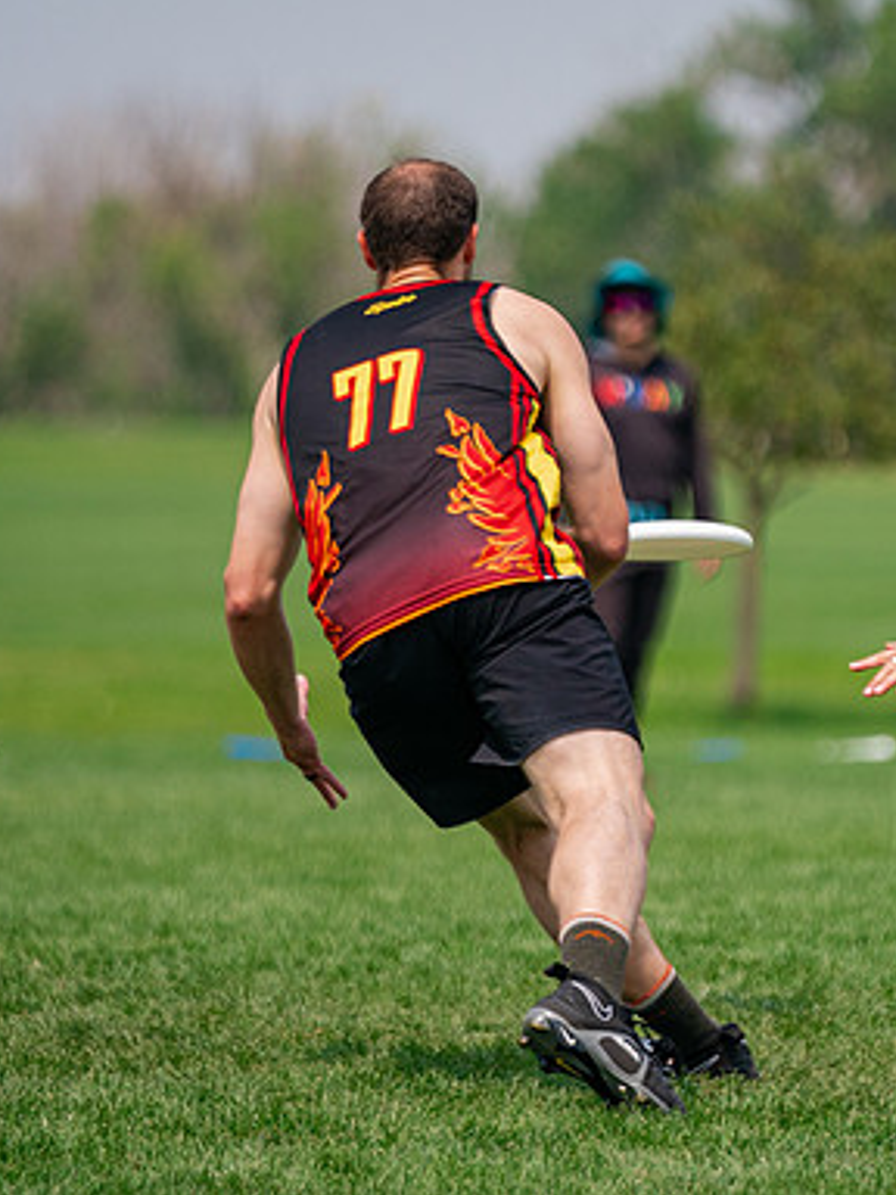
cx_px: 538
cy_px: 578
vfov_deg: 5.0
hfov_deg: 3.7
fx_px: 13805
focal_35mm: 400
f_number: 2.8
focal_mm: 200
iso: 400
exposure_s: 1/6400
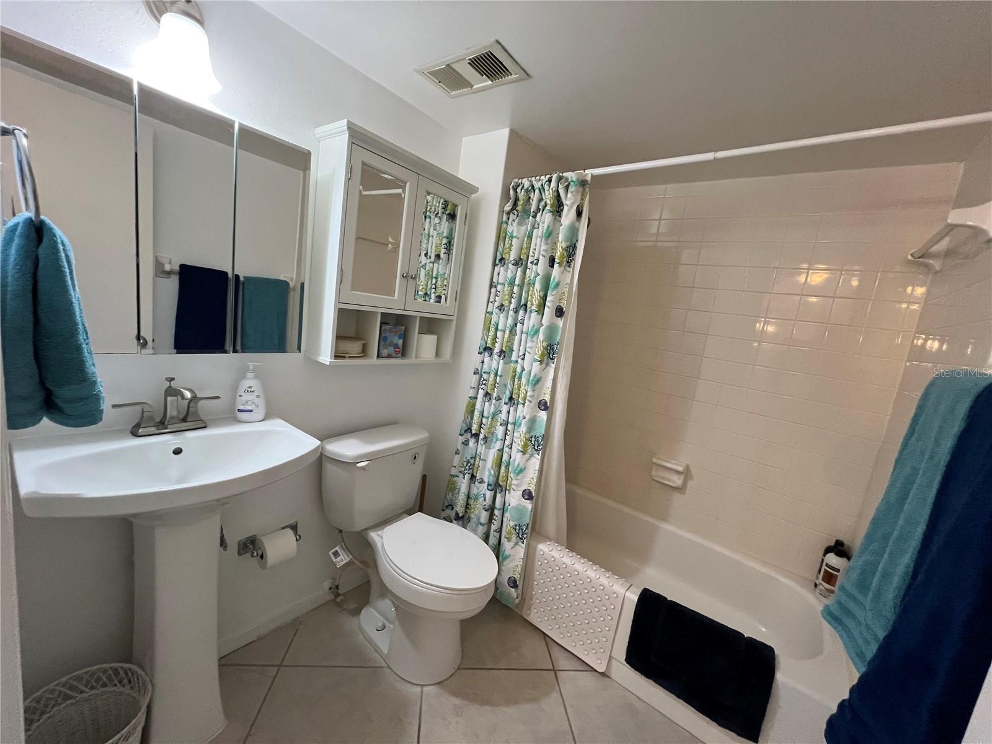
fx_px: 373
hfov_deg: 106.2
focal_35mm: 13
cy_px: 372
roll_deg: -7.9
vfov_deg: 89.9
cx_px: 496
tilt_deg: -9.4
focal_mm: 1.57
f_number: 1.8
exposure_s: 1/60
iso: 400
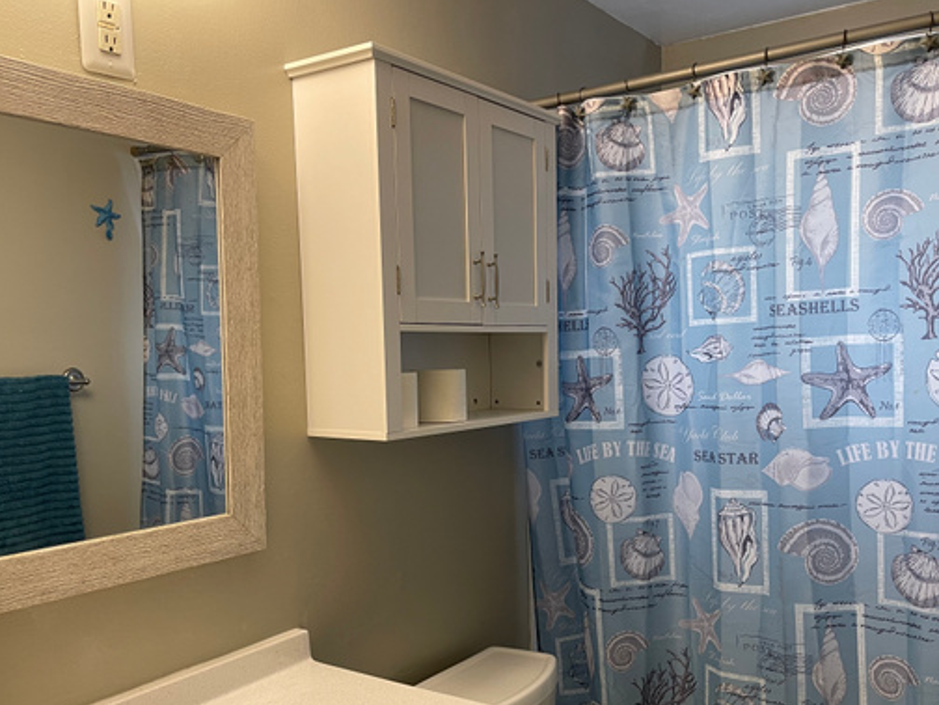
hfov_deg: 55.3
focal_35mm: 33
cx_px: 514
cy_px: 431
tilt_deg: -7.3
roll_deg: +1.1
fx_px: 895
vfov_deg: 42.7
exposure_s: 1/60
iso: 80
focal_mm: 5.1
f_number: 1.6
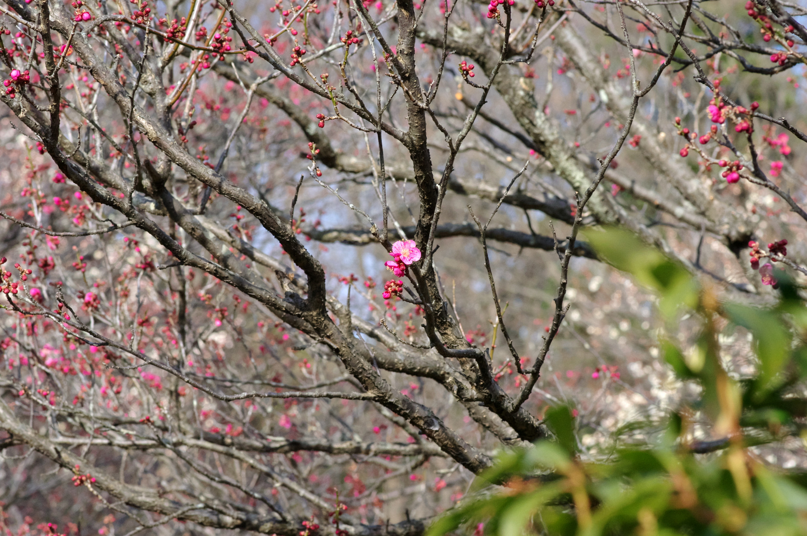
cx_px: 404
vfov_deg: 9.1
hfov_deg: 13.7
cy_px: 268
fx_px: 3360
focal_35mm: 150
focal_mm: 100
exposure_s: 1/1250
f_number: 11
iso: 1600
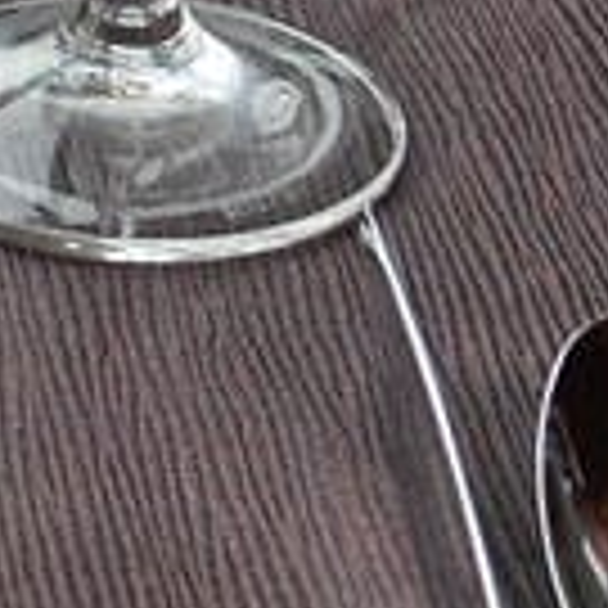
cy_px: 77
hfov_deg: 7.6
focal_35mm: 220
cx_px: -703
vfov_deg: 7.9
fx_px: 4372
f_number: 4.5
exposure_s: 1/200
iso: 160
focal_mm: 14
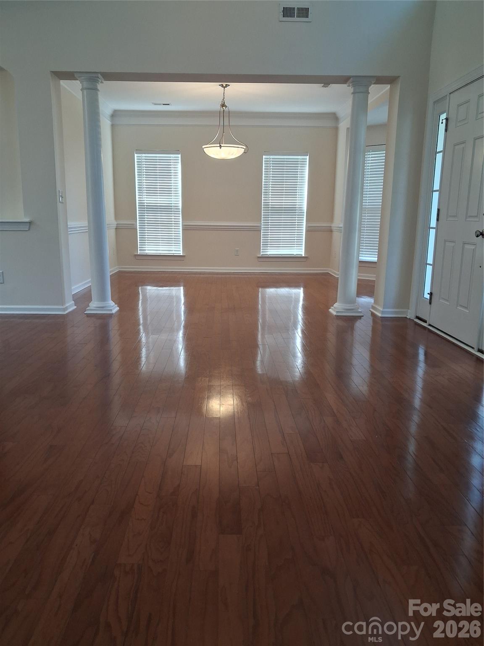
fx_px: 503
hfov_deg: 51.4
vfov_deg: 65.3
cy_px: 323
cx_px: 242
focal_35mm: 27
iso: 250
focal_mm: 4
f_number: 1.8
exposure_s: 1/100
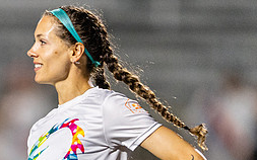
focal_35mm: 1188
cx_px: 2
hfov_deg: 1.8
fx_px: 8319
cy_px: 182
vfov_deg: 1.1
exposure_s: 1/800
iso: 4000
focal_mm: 400
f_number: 2.8
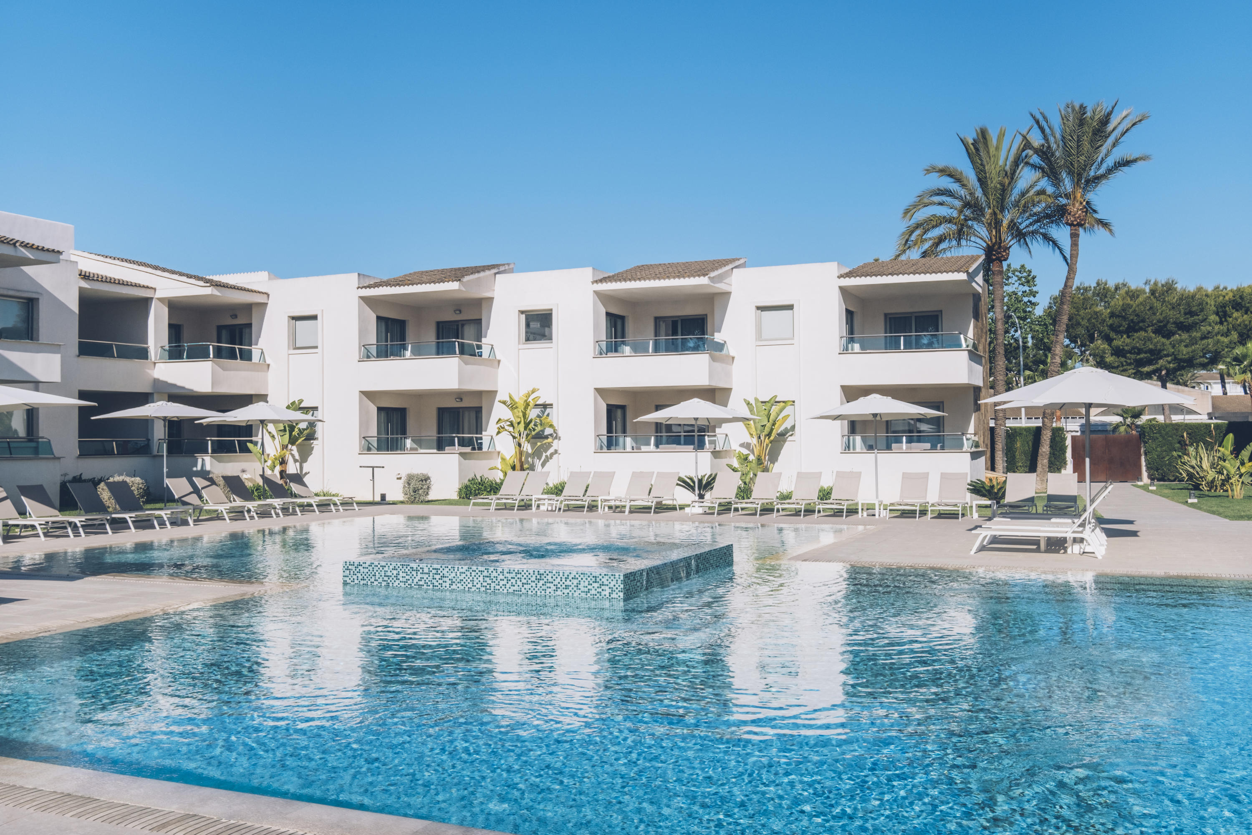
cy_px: 418
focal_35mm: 31
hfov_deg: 60.3
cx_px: 626
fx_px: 1078
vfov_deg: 42.3
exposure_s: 1/320
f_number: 8
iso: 400
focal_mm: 20.9
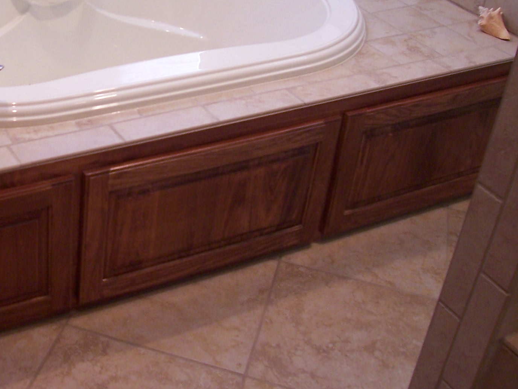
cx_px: 90
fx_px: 853
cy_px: 108
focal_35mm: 57
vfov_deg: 25.4
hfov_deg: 32.7
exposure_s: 1/30
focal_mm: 5.6
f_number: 2.7
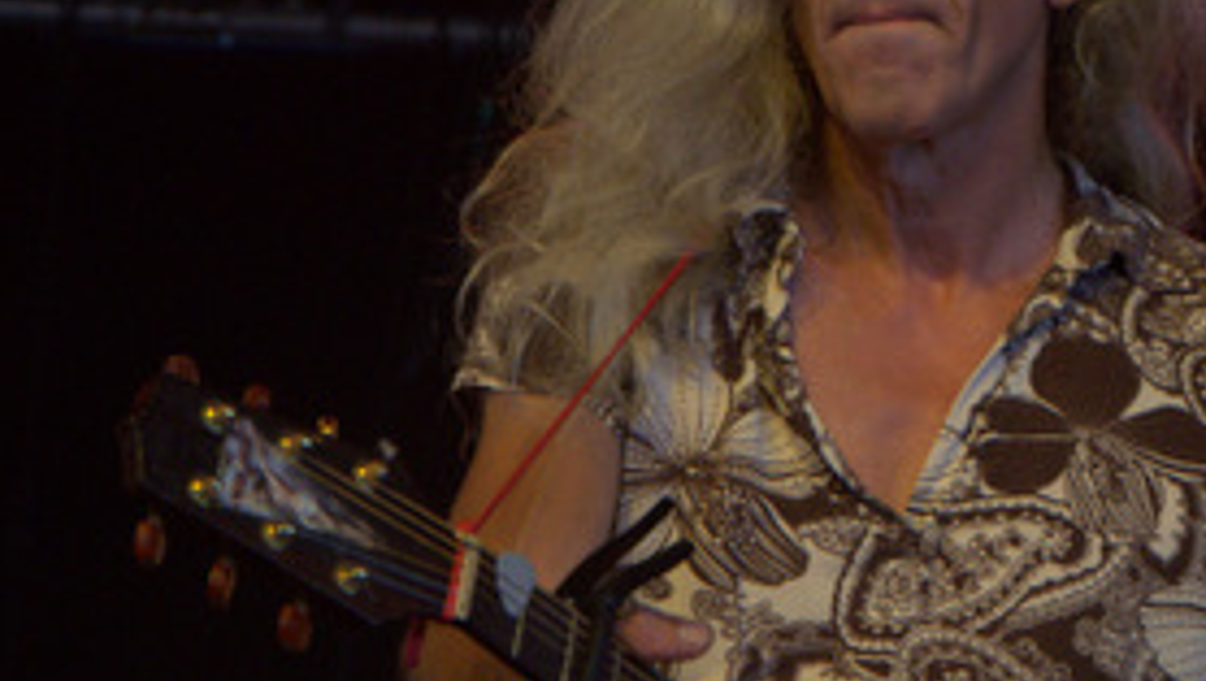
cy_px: 356
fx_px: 9742
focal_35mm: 304
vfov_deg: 4.0
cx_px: 820
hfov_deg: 7.1
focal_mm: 75
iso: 2500
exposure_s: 1/160
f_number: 5.3
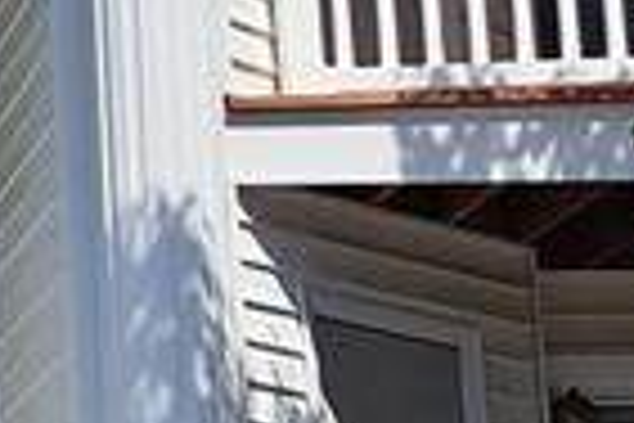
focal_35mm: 181
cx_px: -1385
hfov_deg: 8.9
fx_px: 3187
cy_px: 315
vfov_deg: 7.6
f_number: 1.8
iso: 50
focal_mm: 5.23
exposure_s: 1/2128
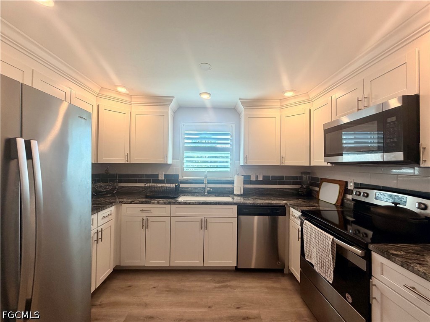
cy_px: 161
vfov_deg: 85.7
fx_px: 174
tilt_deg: +0.8
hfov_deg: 102.1
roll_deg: -1.1
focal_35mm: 14
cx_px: 215
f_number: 2.2
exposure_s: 1/120
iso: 200
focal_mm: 2.22
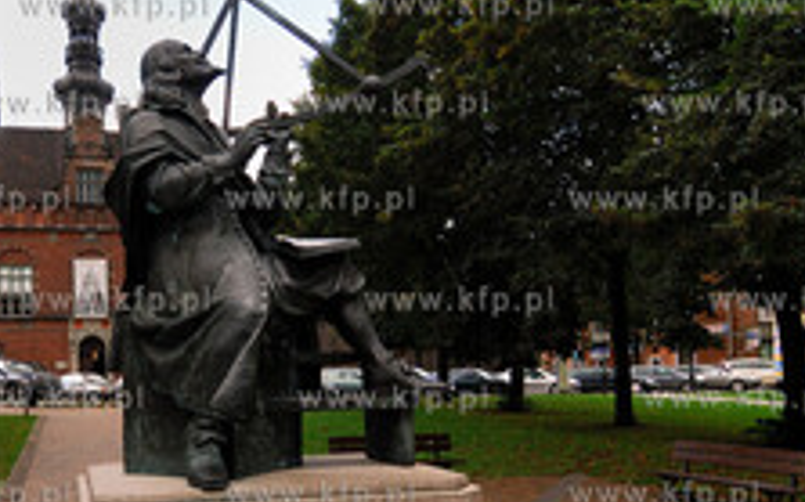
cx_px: 242
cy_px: 350
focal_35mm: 33
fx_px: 723
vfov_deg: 37.7
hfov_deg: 56.4
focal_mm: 12
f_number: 8
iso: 200
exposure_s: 1/80
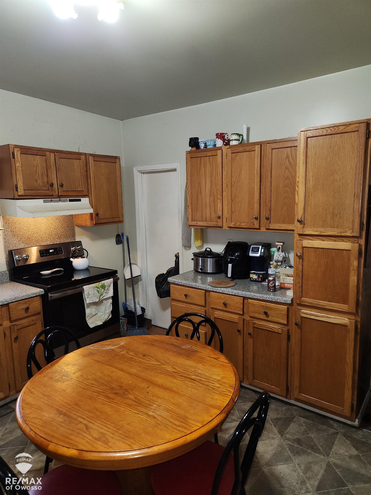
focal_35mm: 23
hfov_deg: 58.9
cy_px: 248
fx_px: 329
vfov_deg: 73.9
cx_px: 186
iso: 125
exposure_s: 1/24
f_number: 1.8
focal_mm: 5.4
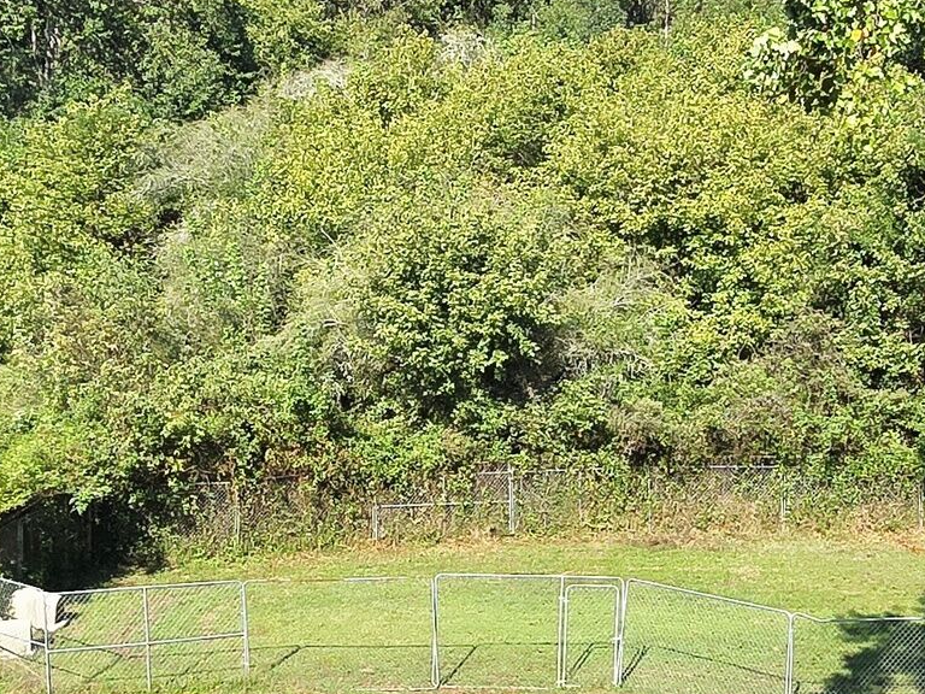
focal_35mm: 52
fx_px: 1390
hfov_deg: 36.8
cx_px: 484
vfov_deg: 27.9
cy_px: 455
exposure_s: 1/1429
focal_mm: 2.2
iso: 50
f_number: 2.2
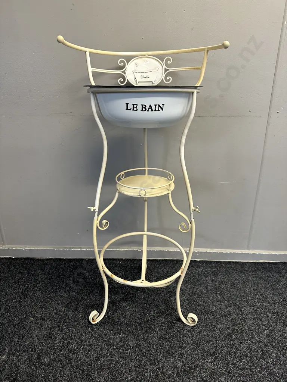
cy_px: 191
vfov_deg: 71.6
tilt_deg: -20.5
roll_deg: -0.6
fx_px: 265
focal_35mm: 24
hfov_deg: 56.8
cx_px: 144
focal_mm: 6.86
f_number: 1.78
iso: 125
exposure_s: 1/50
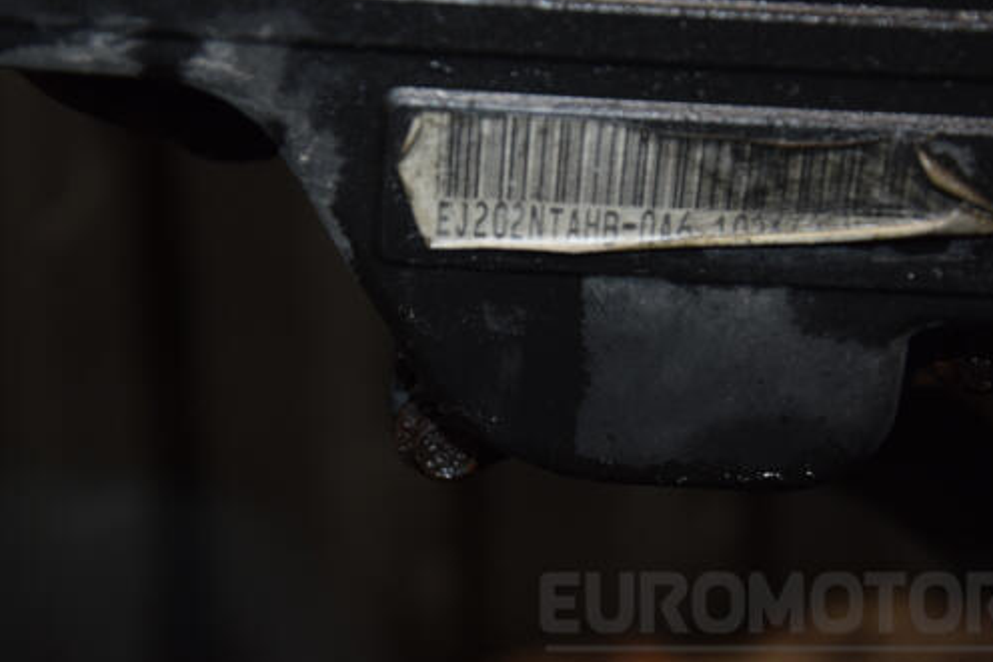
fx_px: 3504
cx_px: 503
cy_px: 336
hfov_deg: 16.1
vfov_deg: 10.8
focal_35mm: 127
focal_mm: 70
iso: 800
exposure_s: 1/60
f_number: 5.3
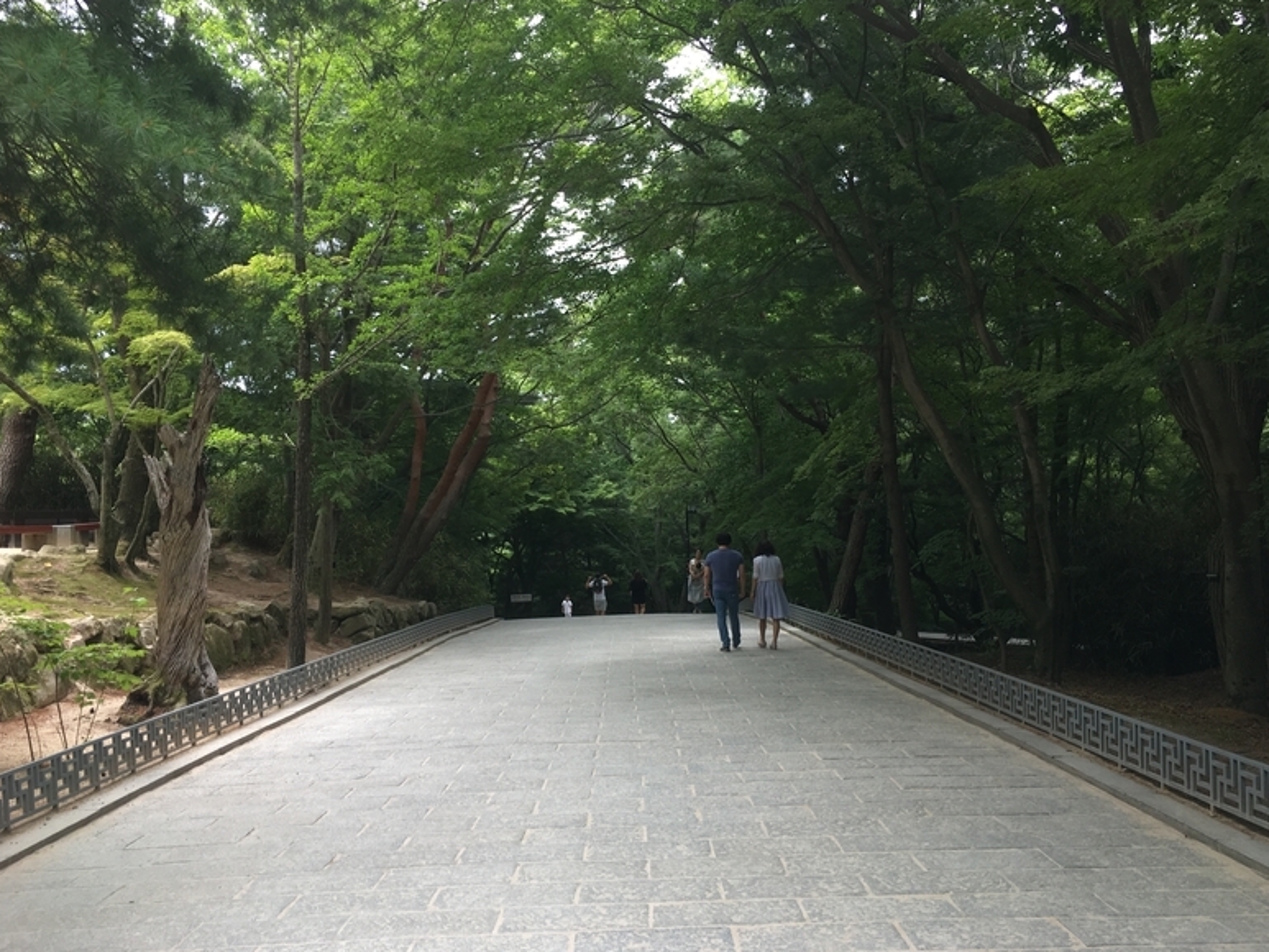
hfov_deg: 60.0
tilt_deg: +4.1
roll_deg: +2.1
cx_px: 639
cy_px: 483
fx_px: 1100
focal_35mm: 30
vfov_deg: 46.8
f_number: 2.2
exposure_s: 1/148
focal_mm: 4.15
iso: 25
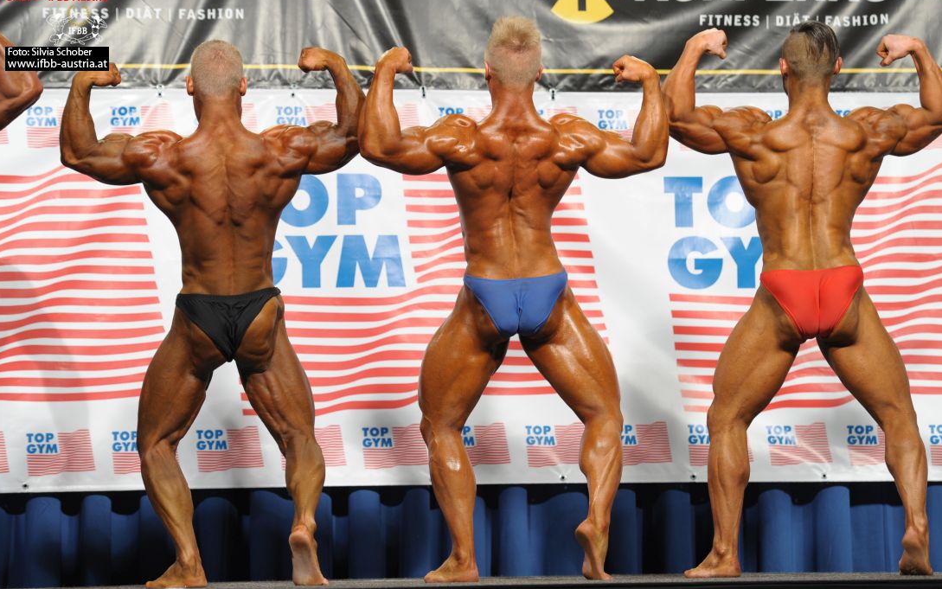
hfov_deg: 19.3
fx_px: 2773
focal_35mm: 108
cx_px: 472
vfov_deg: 12.1
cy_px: 284
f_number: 4
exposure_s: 1/320
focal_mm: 105
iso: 800
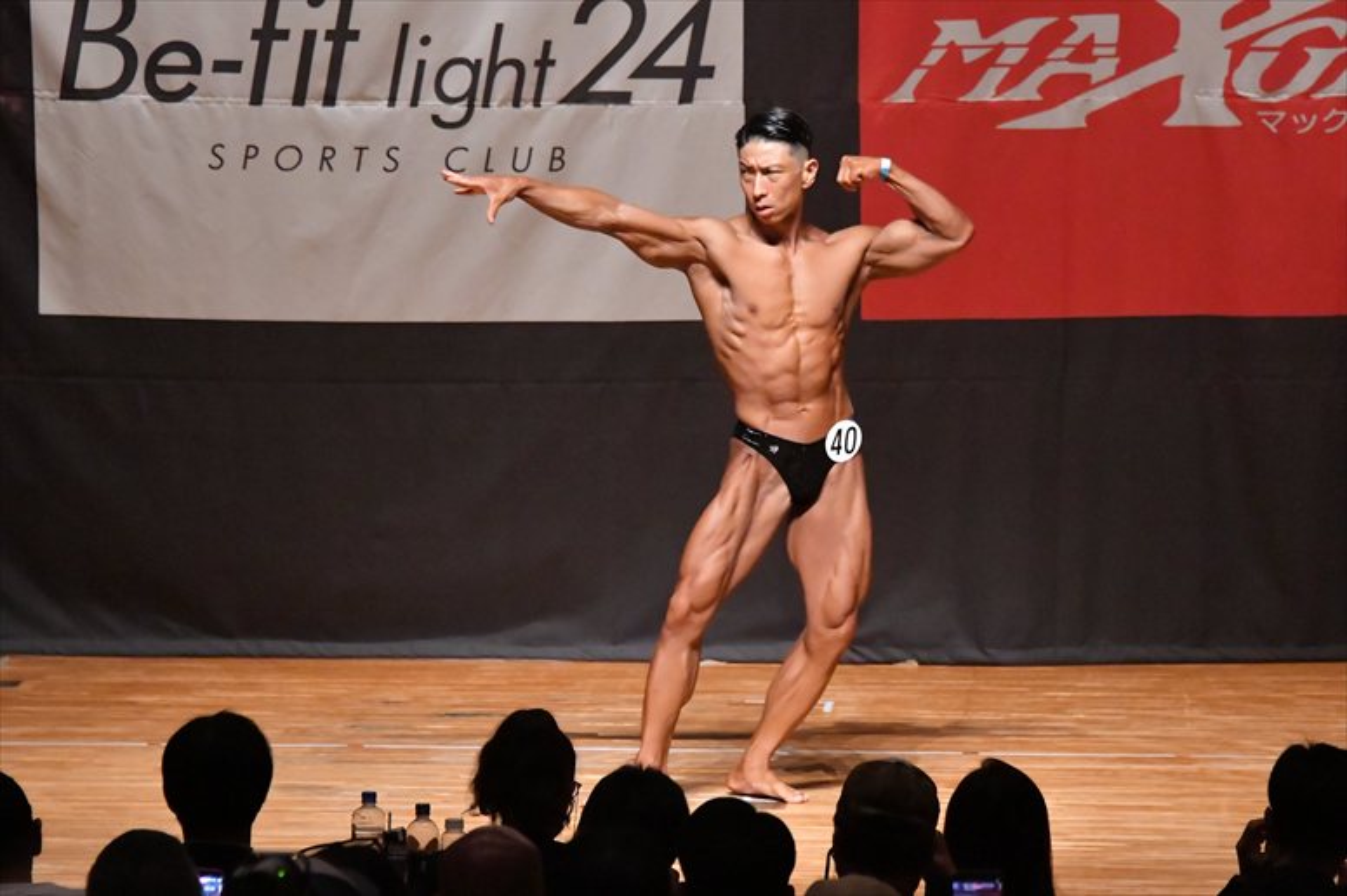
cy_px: 448
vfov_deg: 5.7
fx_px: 8976
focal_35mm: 240
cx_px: 674
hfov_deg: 8.6
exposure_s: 1/400
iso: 12800
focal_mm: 160
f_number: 5.6
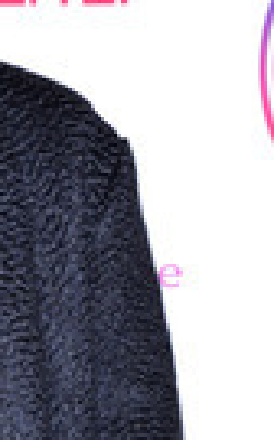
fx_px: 4063
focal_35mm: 339
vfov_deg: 6.2
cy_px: 368
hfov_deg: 3.8
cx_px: -122
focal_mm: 112
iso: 800
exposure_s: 1/250
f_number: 7.1
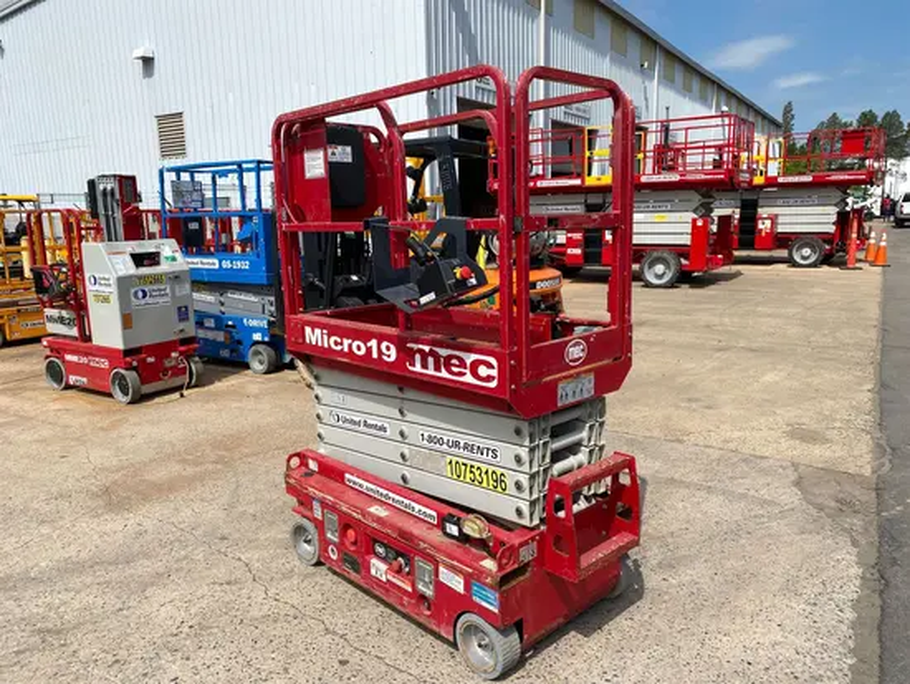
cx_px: 455
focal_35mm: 26
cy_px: 342
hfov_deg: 67.3
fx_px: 684
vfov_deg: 53.1
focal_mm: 4.25
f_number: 1.8
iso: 32
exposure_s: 1/4115
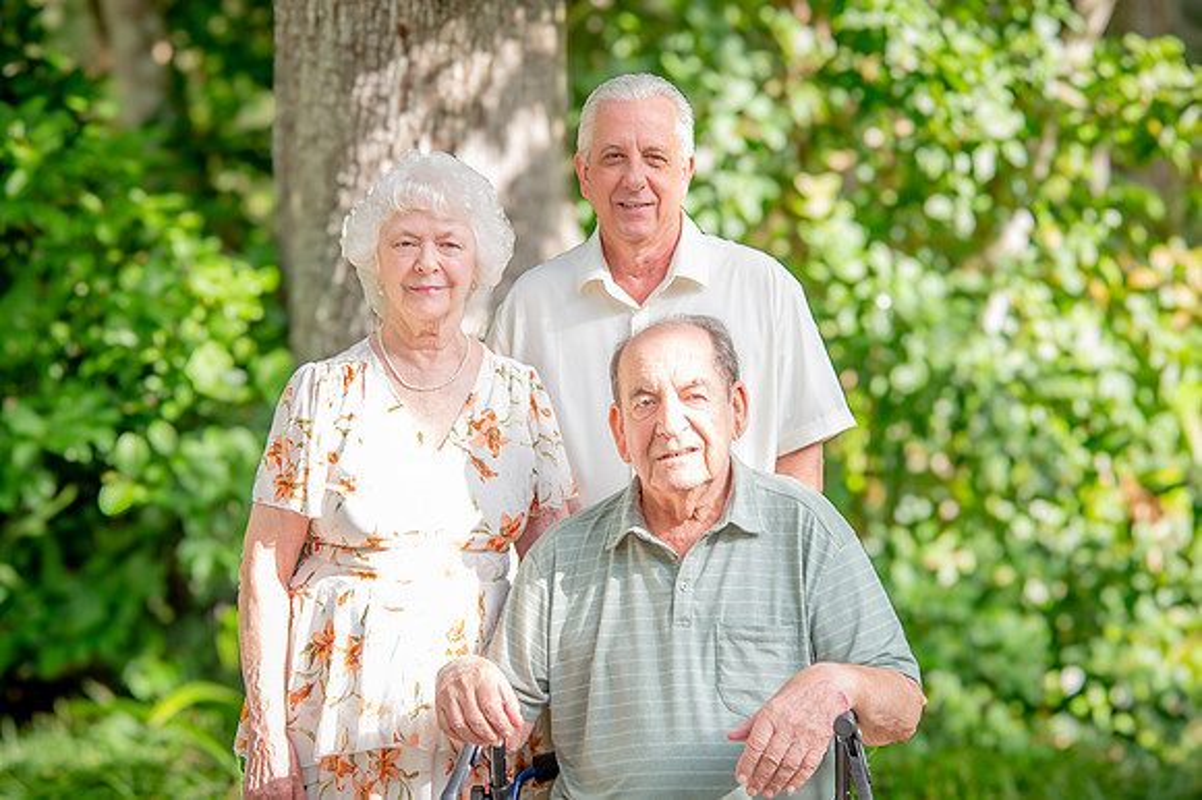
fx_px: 2421
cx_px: 602
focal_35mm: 73
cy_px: 395
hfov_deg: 27.9
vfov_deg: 18.8
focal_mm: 70
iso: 200
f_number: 4
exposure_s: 1/125
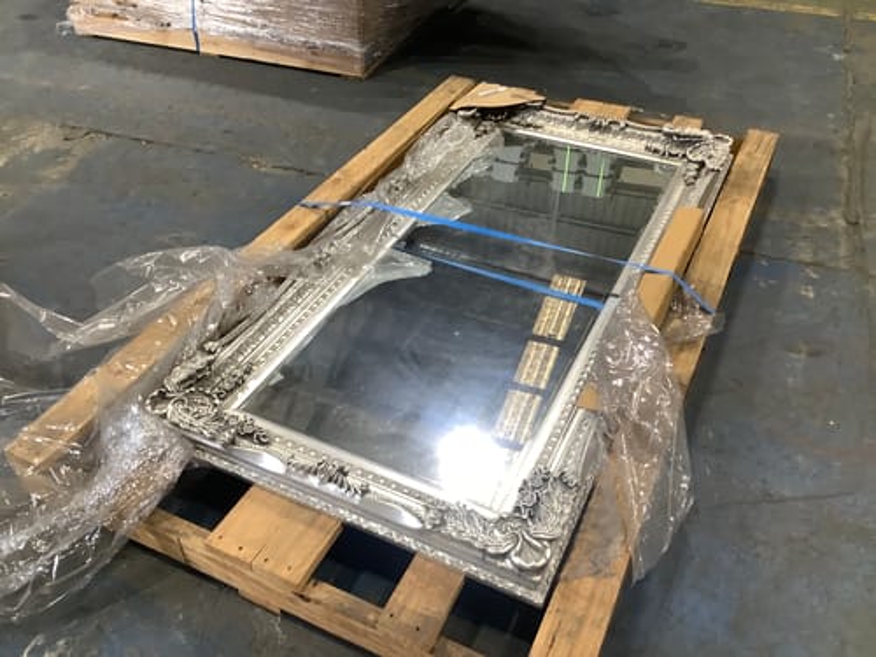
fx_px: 784
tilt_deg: -39.9
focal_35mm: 31
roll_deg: +2.0
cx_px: 438
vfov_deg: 45.4
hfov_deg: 58.4
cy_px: 328
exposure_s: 1/50
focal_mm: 3.3
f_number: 2.4
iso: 160
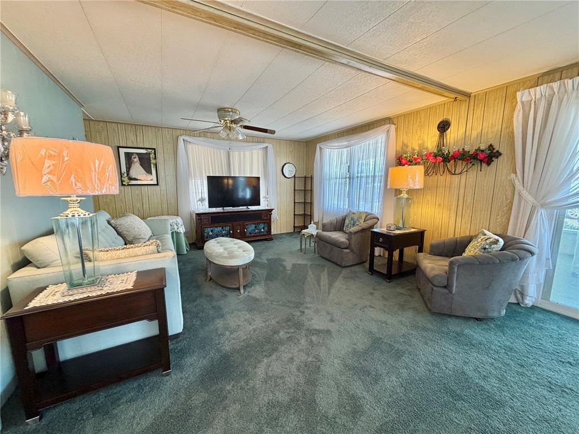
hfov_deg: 102.1
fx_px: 234
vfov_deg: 85.7
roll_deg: +0.2
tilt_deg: -8.1
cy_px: 217
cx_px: 290
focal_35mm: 14
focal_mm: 2.22
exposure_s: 1/60
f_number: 2.2
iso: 250
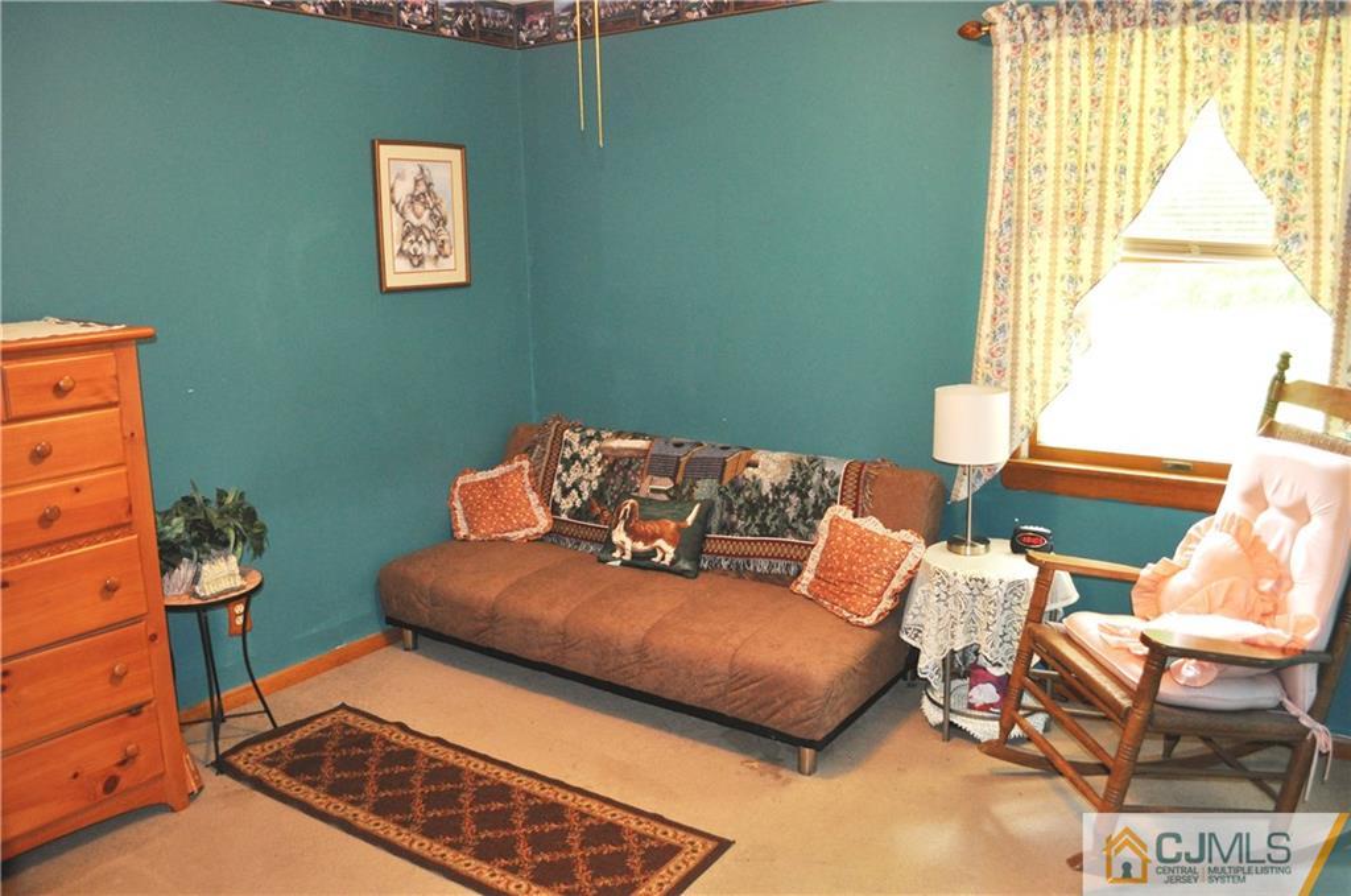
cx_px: 676
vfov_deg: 47.8
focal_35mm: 27
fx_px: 1011
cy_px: 448
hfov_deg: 67.5
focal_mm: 18
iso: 800
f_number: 3.5
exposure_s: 1/60
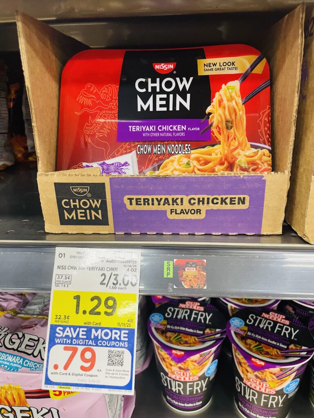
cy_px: 209
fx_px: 314
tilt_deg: -21.3
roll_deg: +1.6
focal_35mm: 26
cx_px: 157
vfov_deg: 67.3
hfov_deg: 53.1
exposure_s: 1/60
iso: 160
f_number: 1.6
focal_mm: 4.2
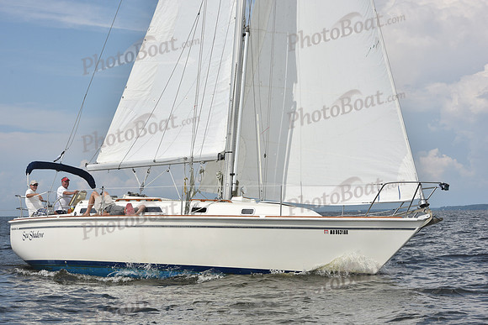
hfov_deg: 28.8
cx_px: 244
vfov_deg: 19.5
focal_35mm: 70
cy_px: 162
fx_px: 949
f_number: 11
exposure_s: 1/1250
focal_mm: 70
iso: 320
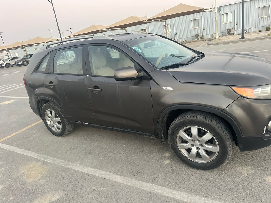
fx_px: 188
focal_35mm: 24
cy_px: 102
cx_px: 136
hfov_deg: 71.6
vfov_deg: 56.8
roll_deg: +8.6
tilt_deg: -19.3
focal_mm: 6.86
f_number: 1.78
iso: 250
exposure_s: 1/60
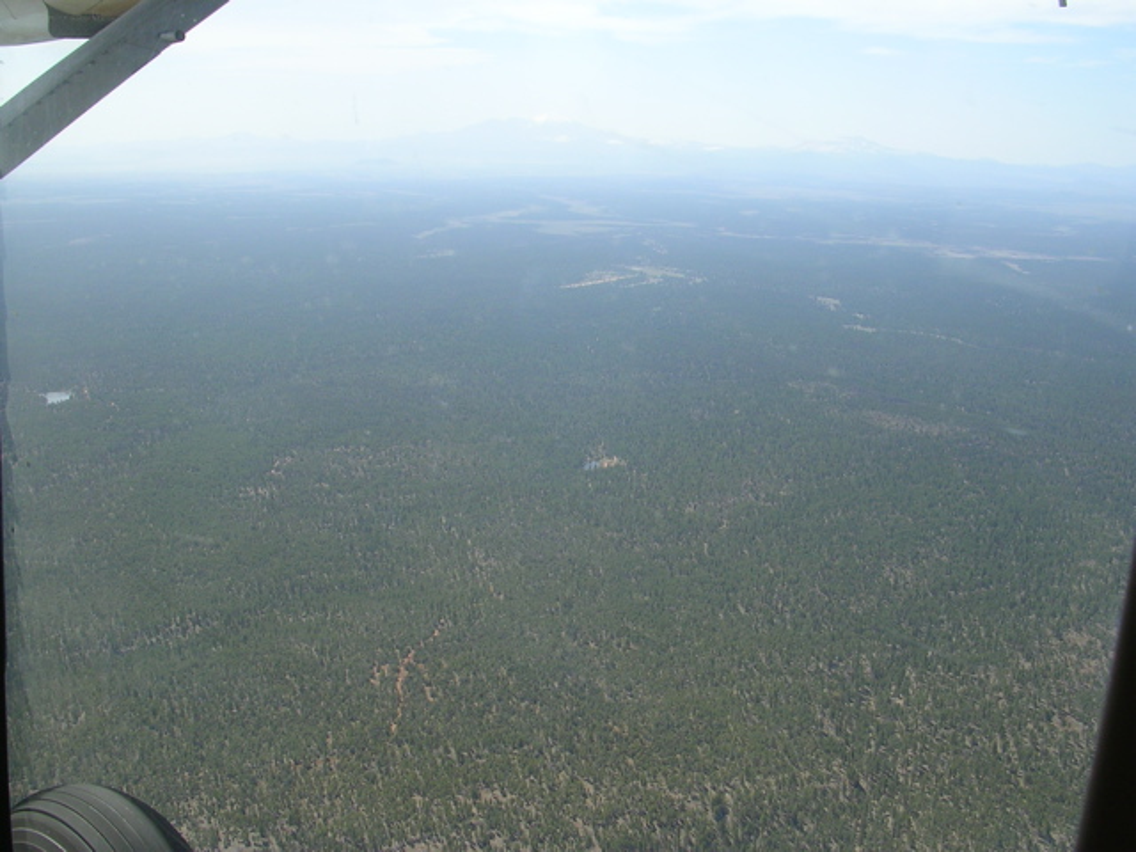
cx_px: 568
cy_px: 426
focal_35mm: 38
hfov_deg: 49.0
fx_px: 1247
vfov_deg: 37.7
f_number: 5.6
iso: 50
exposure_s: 1/225
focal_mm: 5.8
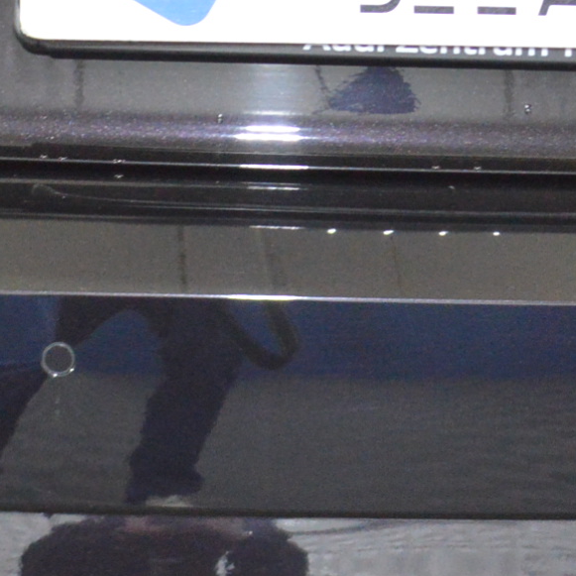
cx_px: 389
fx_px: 2730
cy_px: 158
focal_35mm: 145
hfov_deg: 12.0
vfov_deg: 12.0
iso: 2000
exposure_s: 1/60
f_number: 3.8
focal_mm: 22
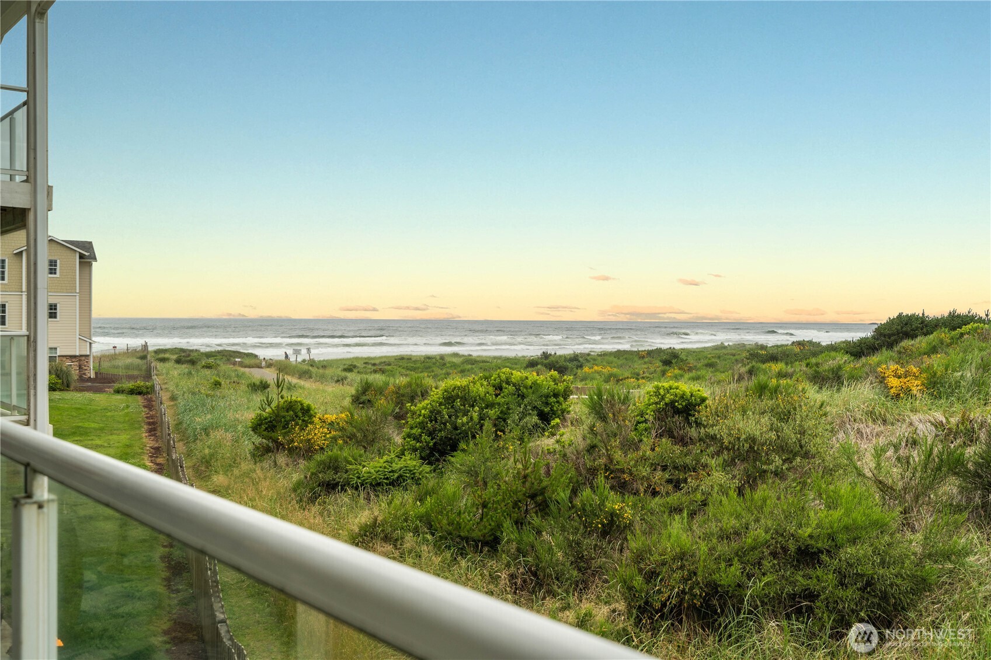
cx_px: 496
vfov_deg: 37.8
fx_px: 963
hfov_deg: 54.4
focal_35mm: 35
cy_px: 330
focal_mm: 35
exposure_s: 1/40
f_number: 7.1
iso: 100
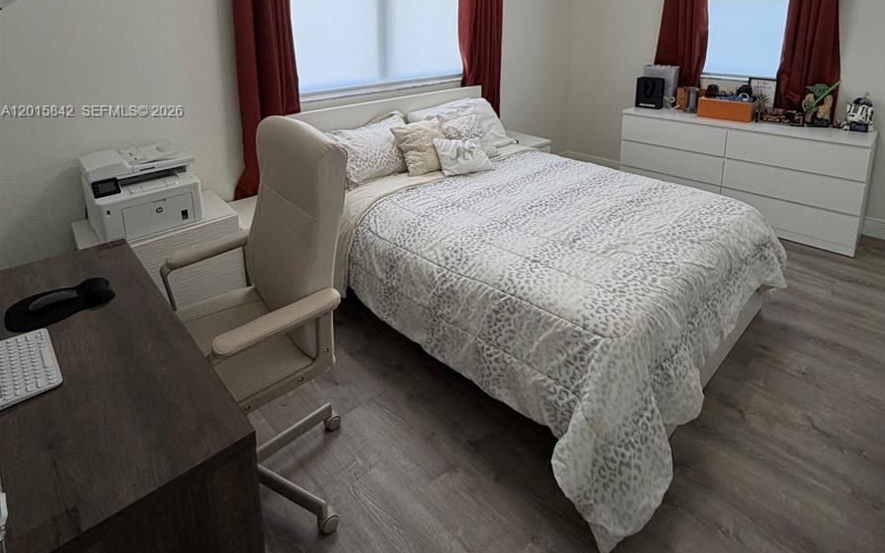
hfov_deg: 85.1
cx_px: 446
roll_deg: +0.6
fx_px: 482
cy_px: 112
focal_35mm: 20
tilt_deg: -11.2
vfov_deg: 55.5
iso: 200
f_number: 2.2
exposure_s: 1/120
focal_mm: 2.22
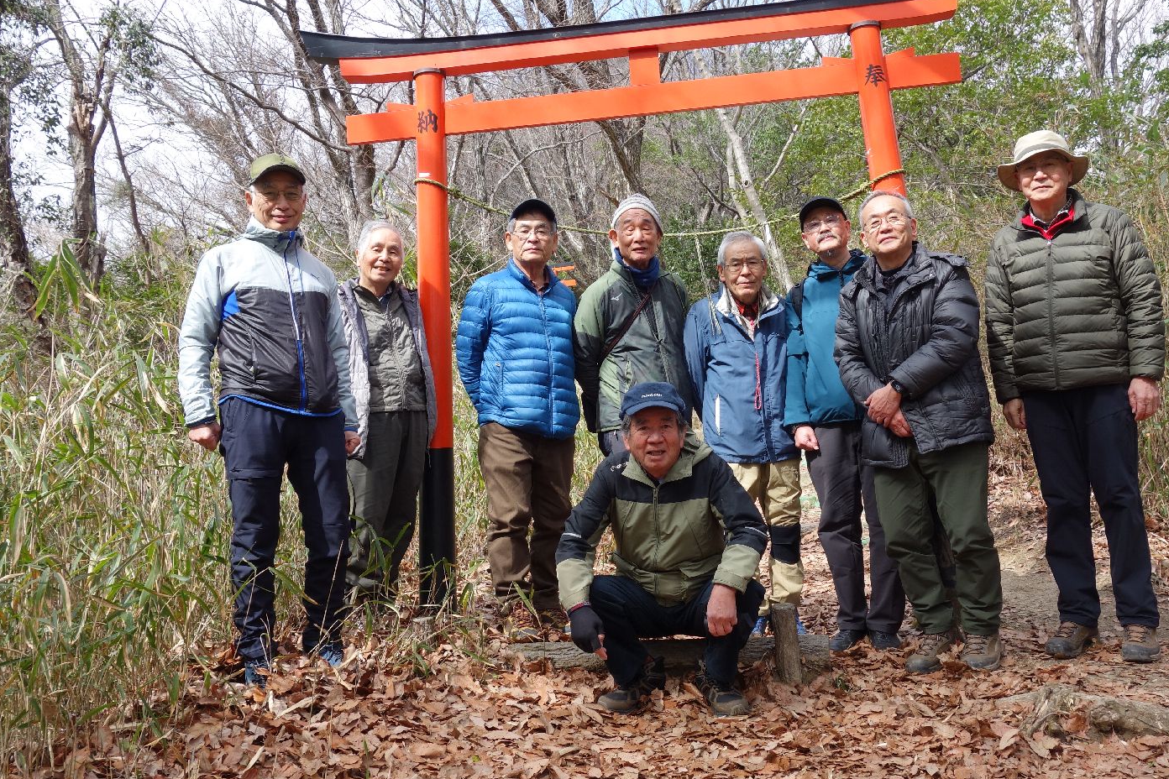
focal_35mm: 33
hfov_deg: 57.2
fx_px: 1071
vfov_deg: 39.9
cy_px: 355
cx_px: 631
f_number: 5.6
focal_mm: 10.4
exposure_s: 1/125
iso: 125
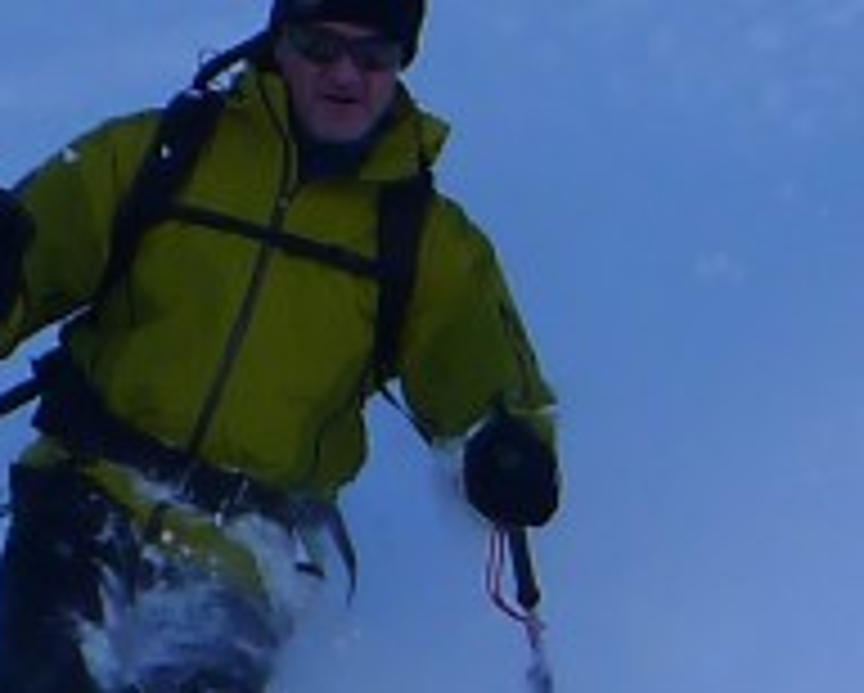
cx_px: 826
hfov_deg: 2.8
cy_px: 216
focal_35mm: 702
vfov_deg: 2.2
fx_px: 17969
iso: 80
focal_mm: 19.2
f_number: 4
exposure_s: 1/500
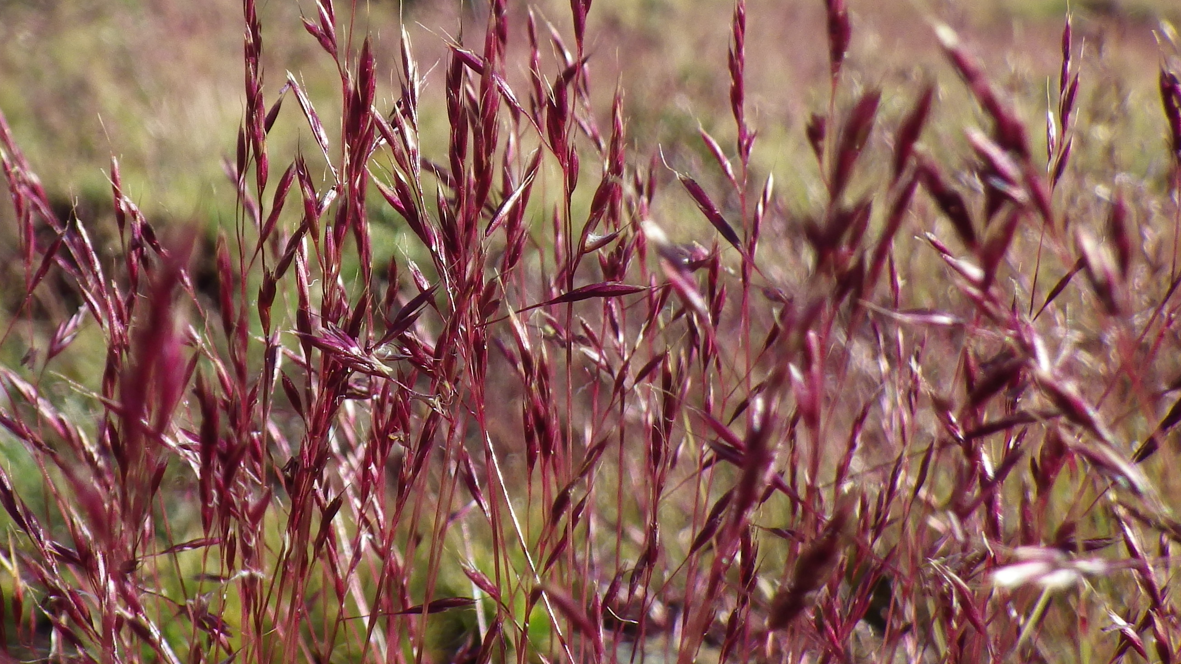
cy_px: 202
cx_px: 397
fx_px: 2035
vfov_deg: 18.5
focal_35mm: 65
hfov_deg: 32.1
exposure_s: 1/320
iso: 125
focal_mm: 6.1
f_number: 4.6
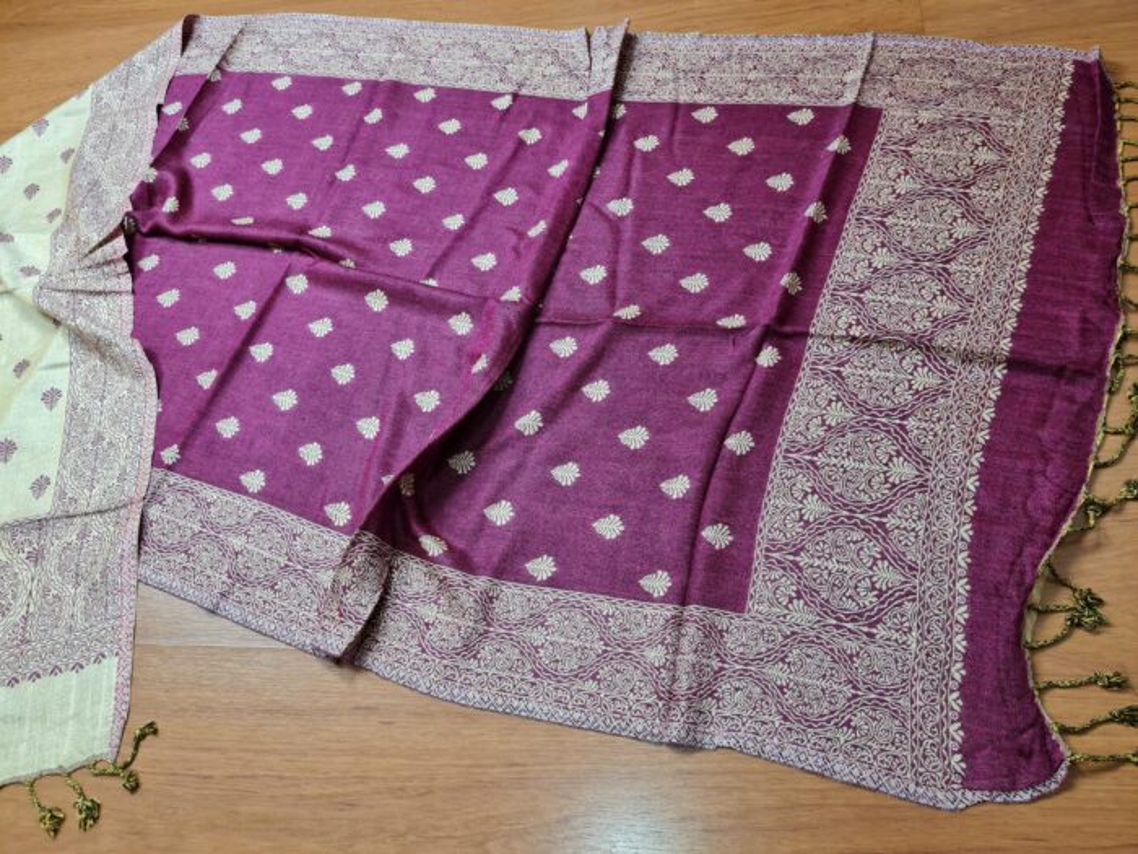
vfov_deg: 53.1
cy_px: 427
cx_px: 569
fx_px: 855
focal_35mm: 26
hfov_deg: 67.3
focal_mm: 5.4
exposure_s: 1/60
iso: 200
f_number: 1.8
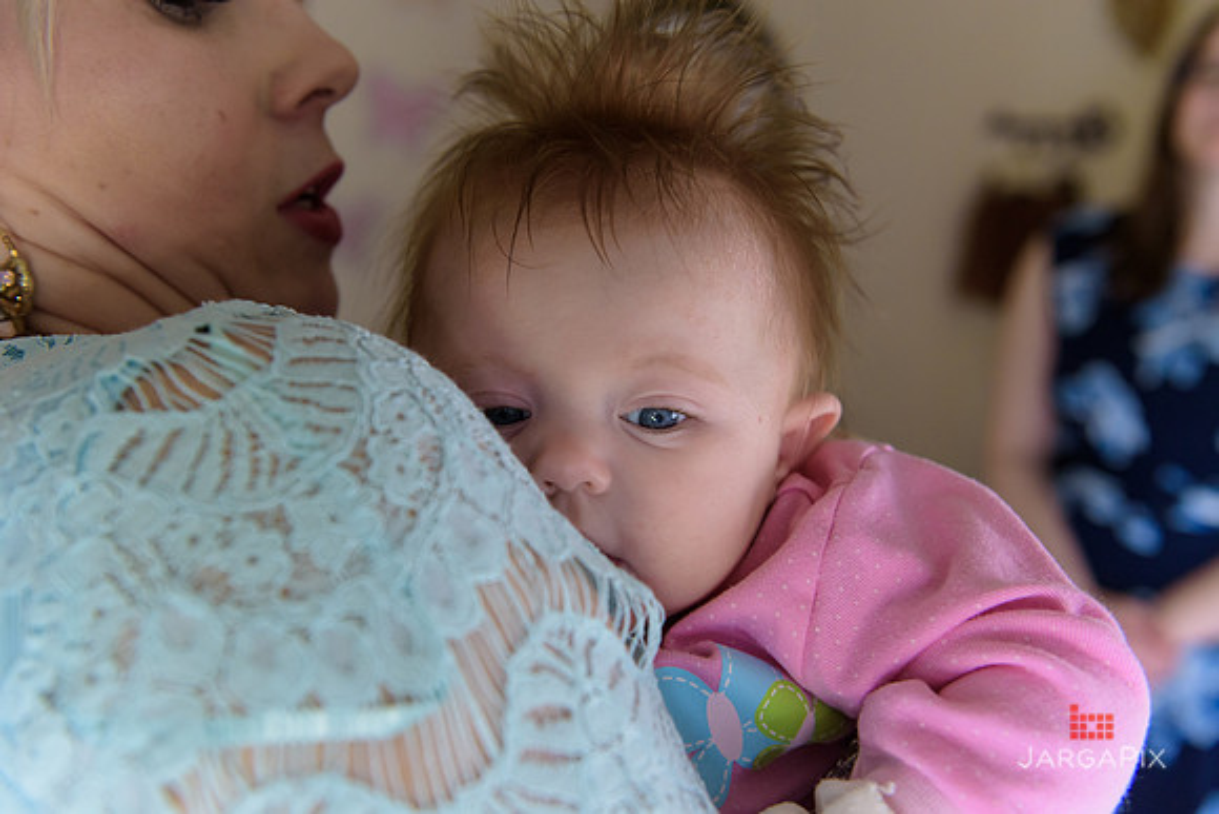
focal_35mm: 40
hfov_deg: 48.4
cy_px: 407
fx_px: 1355
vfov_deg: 33.4
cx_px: 610
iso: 1600
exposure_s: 1/125
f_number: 3.2
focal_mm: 40
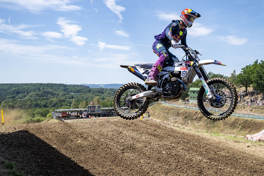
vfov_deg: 36.0
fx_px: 271
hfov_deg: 51.9
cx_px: 132
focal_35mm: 37
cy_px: 88
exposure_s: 1/1600
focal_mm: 37
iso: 200
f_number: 4.5
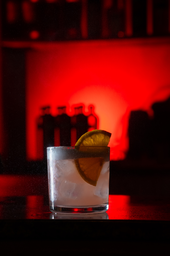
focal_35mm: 84
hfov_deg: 16.3
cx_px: 85
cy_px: 128
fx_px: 595
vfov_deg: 24.2
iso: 320
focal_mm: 56
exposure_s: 1/30
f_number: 4.5
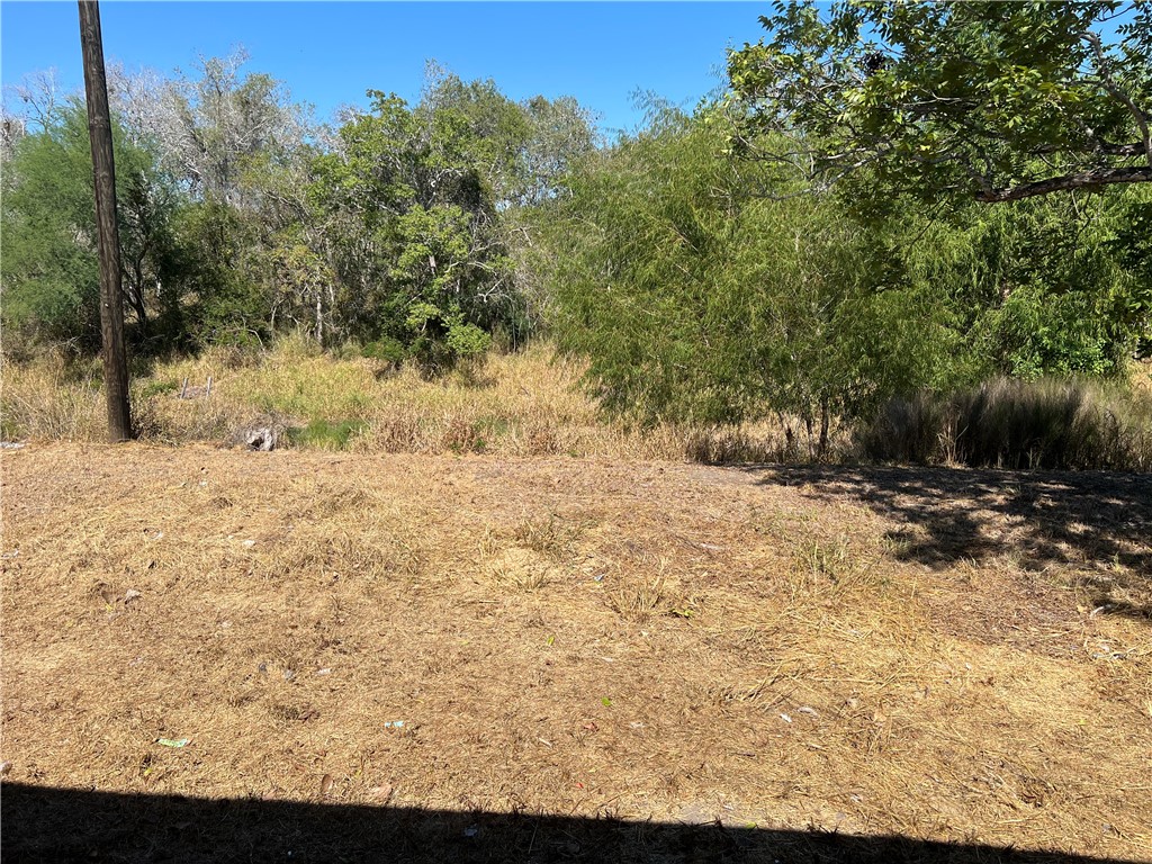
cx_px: 576
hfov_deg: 67.3
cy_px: 432
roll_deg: +1.0
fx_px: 865
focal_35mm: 26
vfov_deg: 53.1
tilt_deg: -10.6
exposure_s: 1/3460
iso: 50
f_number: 1.5
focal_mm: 5.7
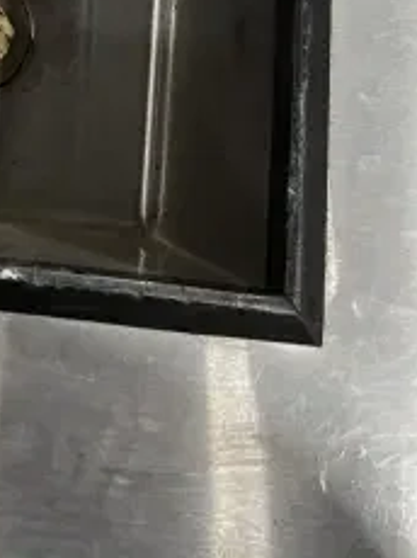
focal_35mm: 92
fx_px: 1480
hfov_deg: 15.6
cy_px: -387
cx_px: -44
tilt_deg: -78.7
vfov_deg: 17.9
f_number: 1.6
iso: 125
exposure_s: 1/81
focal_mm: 4.2
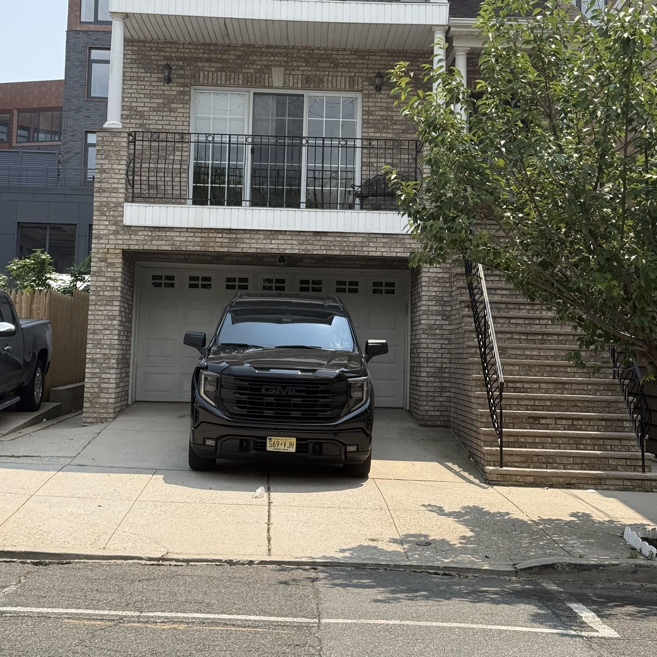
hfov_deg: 30.0
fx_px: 1224
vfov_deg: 29.8
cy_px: 220
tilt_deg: +6.9
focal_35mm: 57
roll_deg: -1.3
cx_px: 328
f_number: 1.78
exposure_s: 1/4098
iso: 100
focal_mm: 6.76
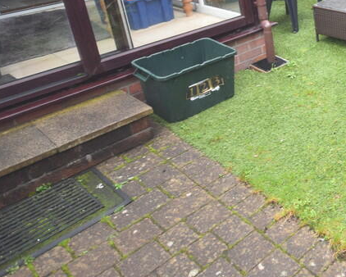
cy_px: 6
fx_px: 420
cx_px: 403
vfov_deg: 33.7
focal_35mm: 41
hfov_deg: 36.1
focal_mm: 12
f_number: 5
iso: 400
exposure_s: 1/100
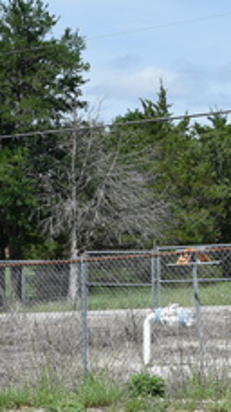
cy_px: 333
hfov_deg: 11.4
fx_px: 1156
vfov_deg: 20.0
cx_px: 191
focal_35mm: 106
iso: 200
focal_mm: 24
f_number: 8
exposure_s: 1/250
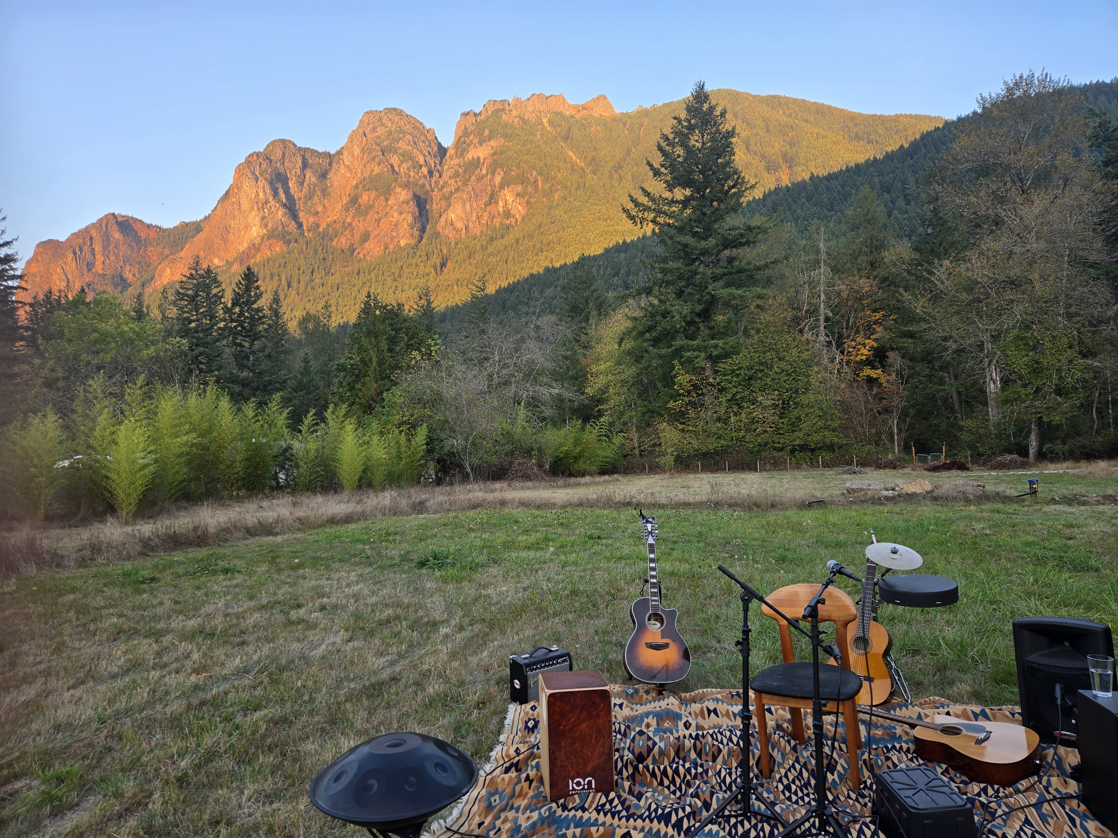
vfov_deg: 58.9
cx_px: 559
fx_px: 743
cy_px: 419
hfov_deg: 73.9
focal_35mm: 23
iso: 25
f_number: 1.8
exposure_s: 1/128
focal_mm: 5.4
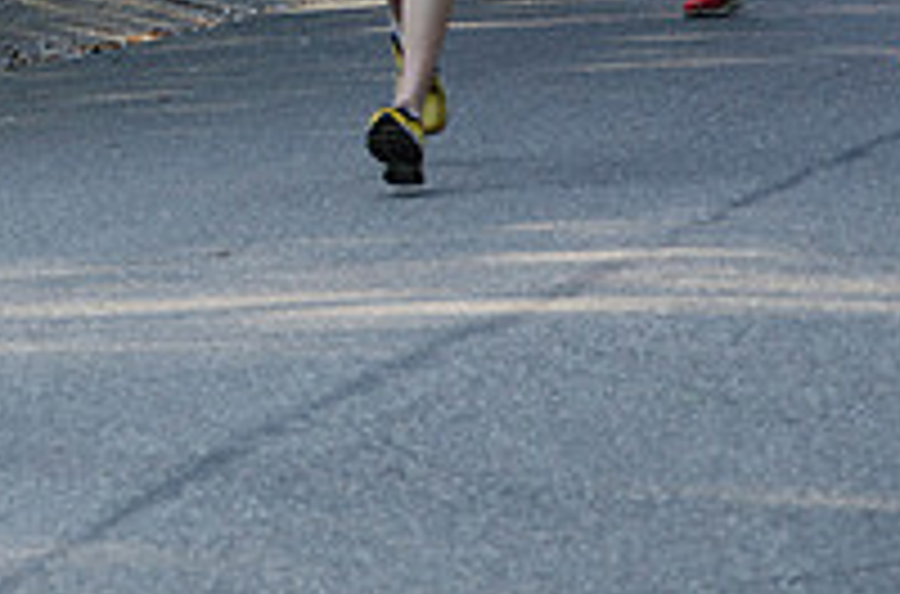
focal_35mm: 401
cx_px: -302
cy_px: -72
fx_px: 9993
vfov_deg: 3.4
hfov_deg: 5.1
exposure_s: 1/640
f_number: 5.6
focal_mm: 92
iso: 800
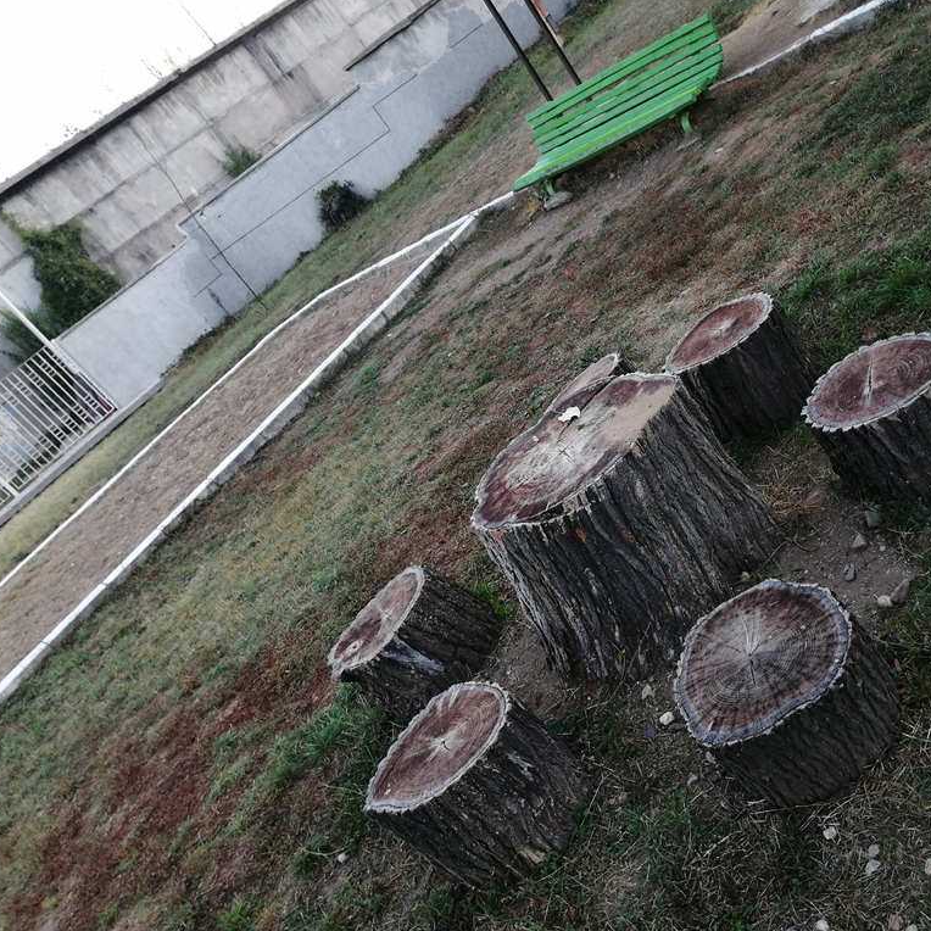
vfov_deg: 51.1
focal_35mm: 32
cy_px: 464
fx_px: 974
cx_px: 606
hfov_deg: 50.4
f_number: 1.8
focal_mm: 3.95
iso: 100
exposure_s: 1/50
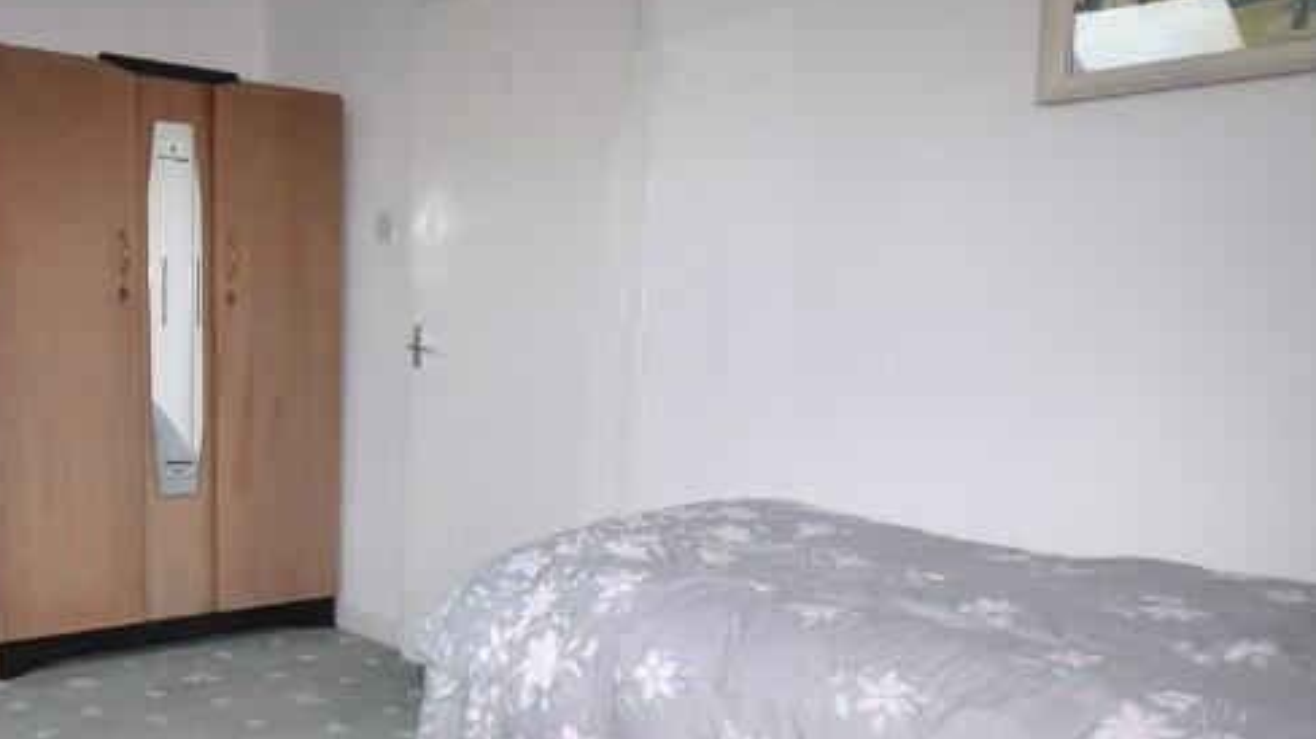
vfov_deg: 34.9
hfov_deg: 57.7
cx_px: 405
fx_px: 1151
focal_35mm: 33
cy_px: 541
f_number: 4.5
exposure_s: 1/160
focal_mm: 10
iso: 800
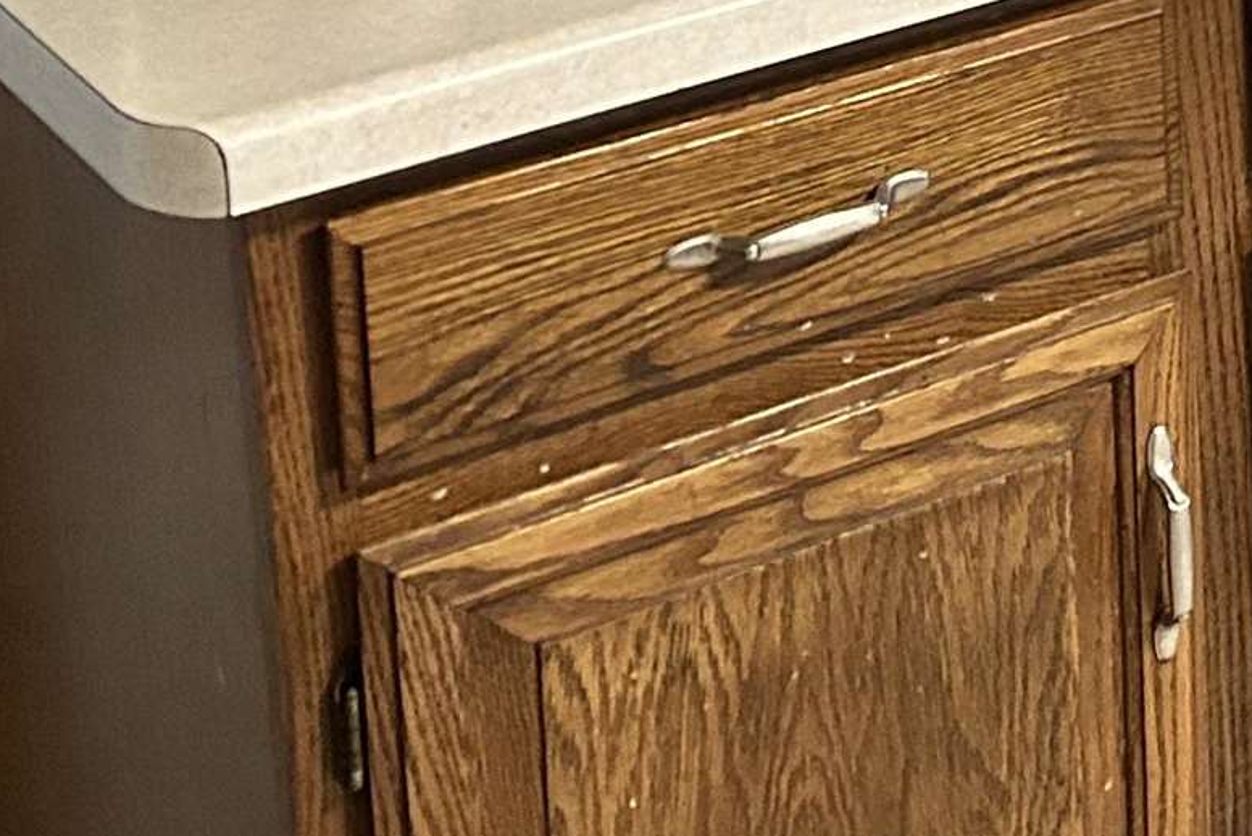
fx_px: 3722
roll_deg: -0.3
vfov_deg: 11.4
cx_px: 2318
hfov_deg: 15.9
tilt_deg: -8.3
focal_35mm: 107
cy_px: -883
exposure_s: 1/60
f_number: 1.5
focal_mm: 5.7
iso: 400
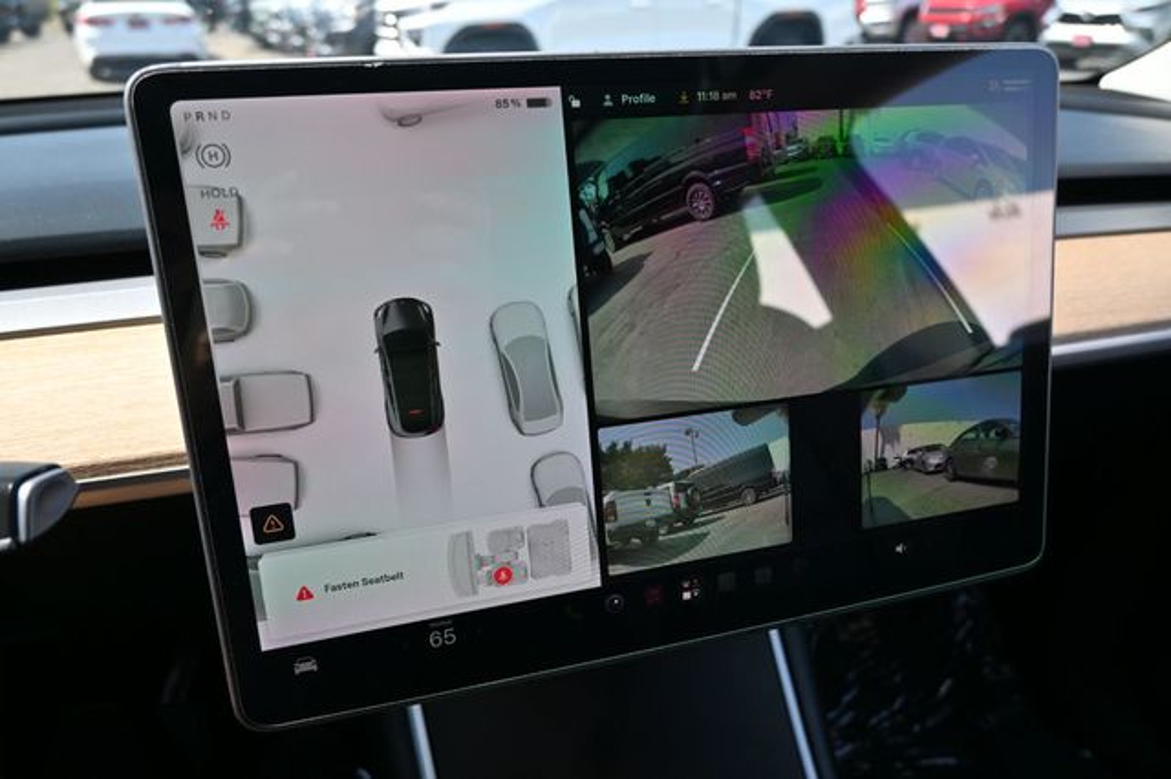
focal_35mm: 24
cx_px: 586
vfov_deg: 53.1
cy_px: 390
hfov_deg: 73.8
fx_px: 780
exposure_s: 1/250
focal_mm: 16
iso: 250
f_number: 4
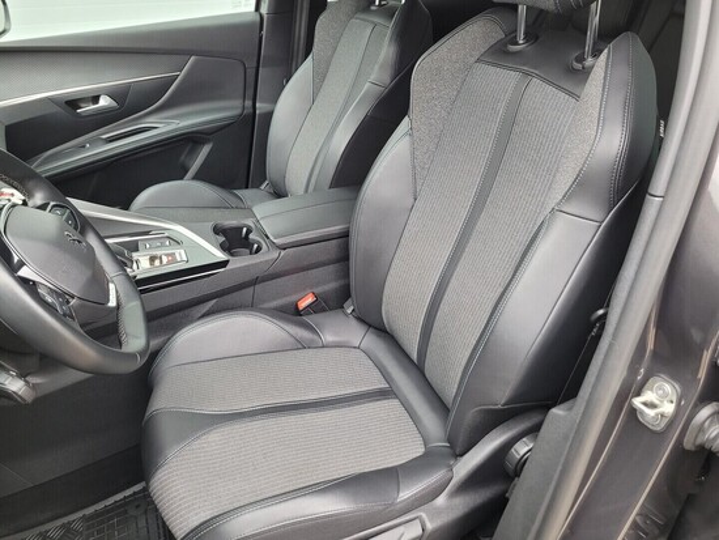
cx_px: 360
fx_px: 540
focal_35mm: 26
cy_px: 270
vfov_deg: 53.1
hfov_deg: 67.3
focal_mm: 5.4
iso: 320
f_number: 1.8
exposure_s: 1/50
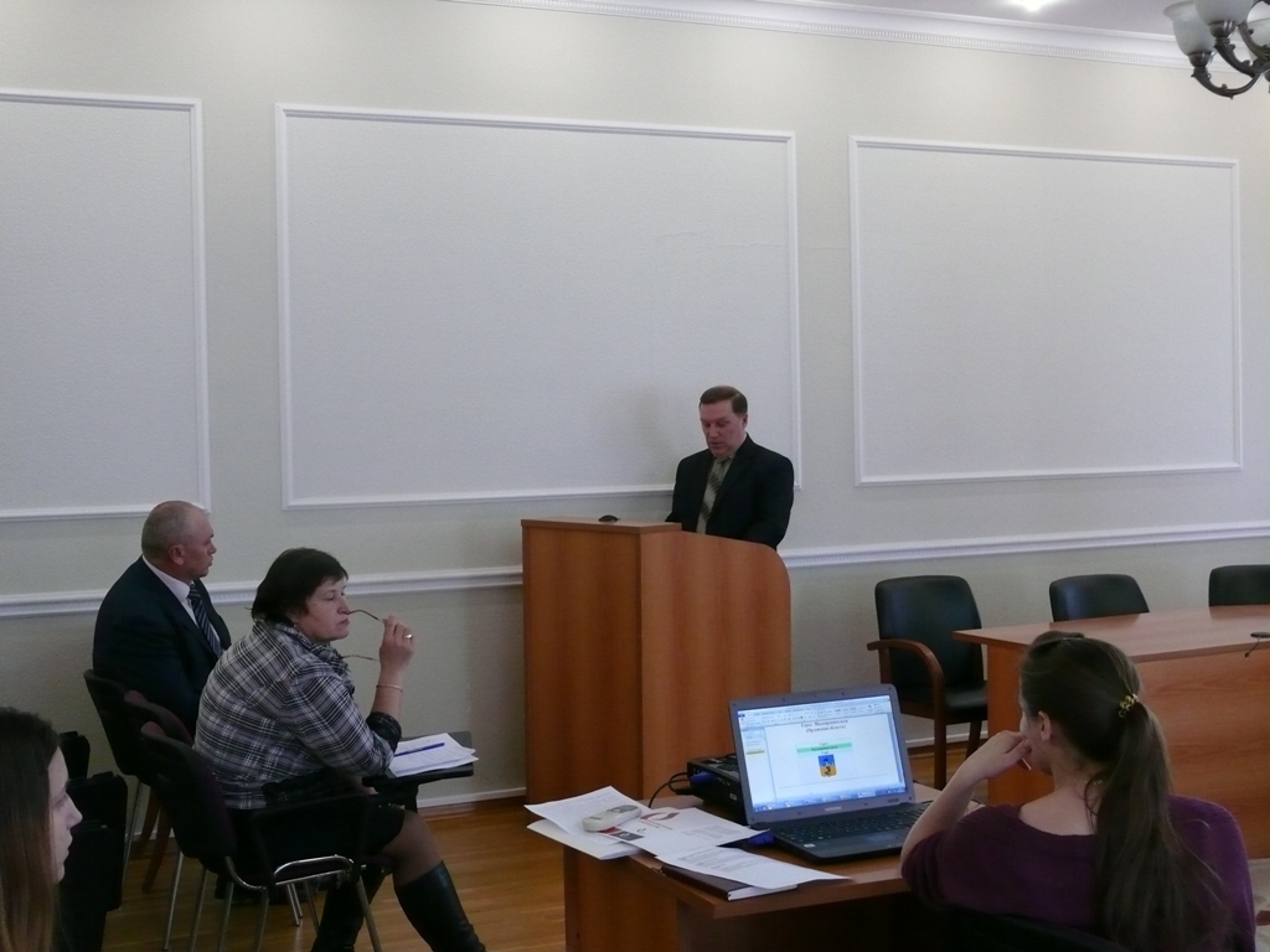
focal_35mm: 47
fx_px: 1724
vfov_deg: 30.9
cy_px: 476
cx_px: 635
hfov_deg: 40.4
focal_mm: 9.9
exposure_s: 1/40
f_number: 3.2
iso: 400
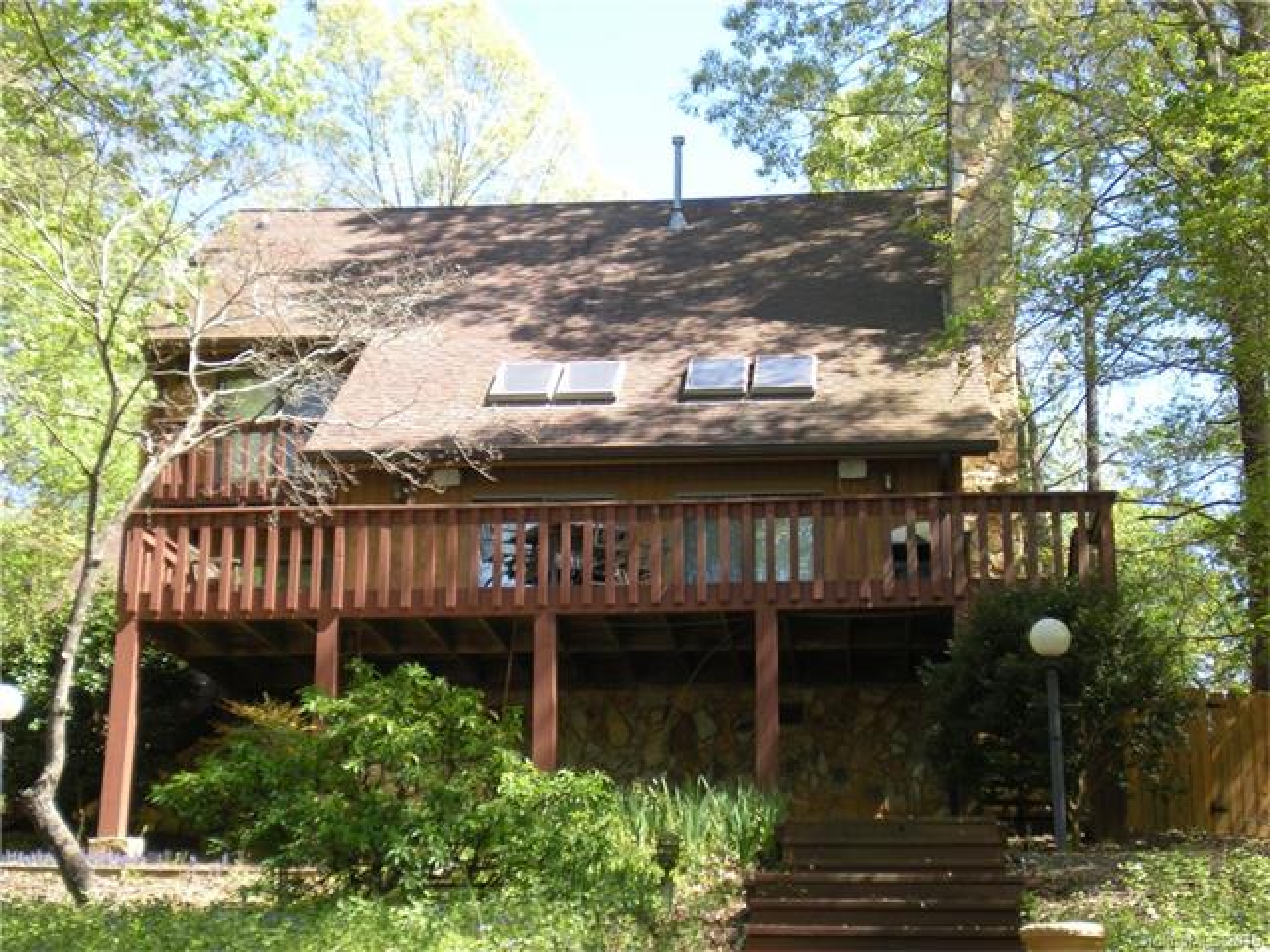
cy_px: 476
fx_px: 2055
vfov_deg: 26.1
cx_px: 635
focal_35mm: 56
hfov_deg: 34.3
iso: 64
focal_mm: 9.3
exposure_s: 1/117
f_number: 3.9
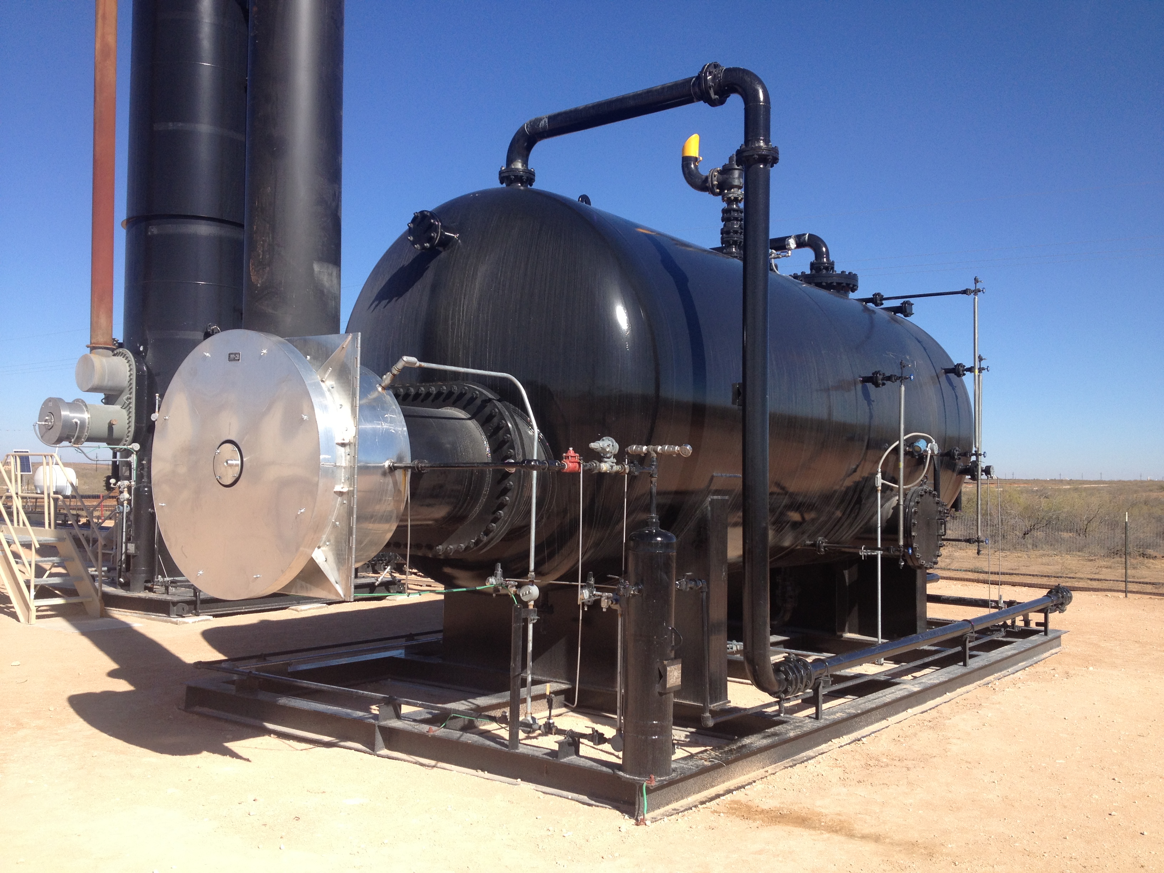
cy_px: 436
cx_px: 582
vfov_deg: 40.7
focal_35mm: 35
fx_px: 1177
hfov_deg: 52.6
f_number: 2.4
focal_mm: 4.28
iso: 50
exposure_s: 1/1623
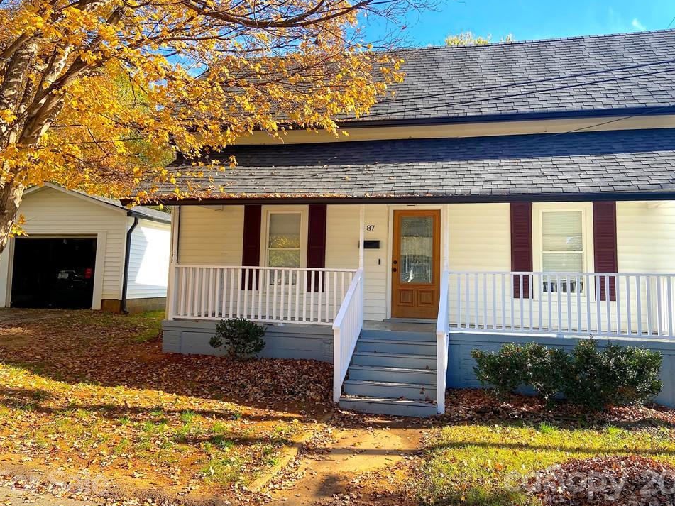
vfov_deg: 49.7
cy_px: 244
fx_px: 546
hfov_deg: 63.4
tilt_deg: +4.6
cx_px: 351
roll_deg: -1.2
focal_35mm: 28
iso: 32
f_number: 1.8
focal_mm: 4.25
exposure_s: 1/738
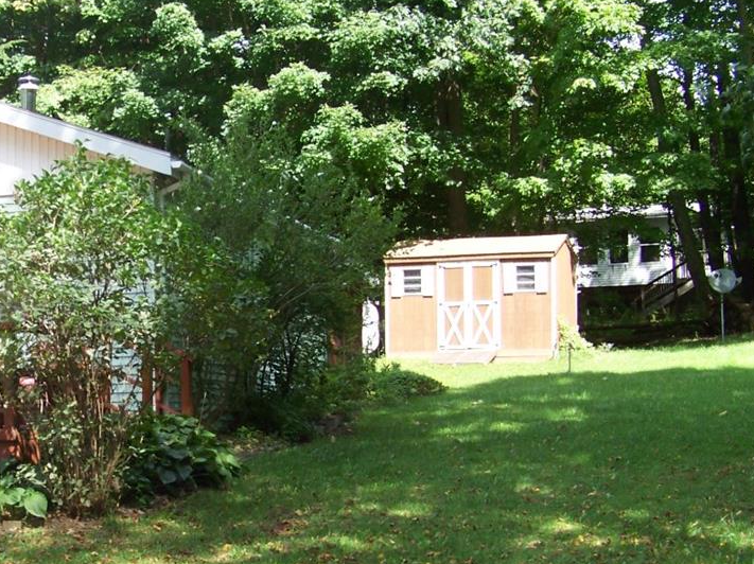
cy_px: 366
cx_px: 164
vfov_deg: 19.3
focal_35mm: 76
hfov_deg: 25.3
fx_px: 1654
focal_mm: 5.85
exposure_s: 1/125
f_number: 3.6
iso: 64
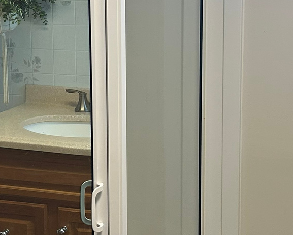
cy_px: 78
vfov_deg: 17.0
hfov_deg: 21.2
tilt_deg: -12.0
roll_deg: -0.2
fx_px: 781
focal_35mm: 90
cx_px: 166
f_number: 1.5
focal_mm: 5.7
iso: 100
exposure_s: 1/120
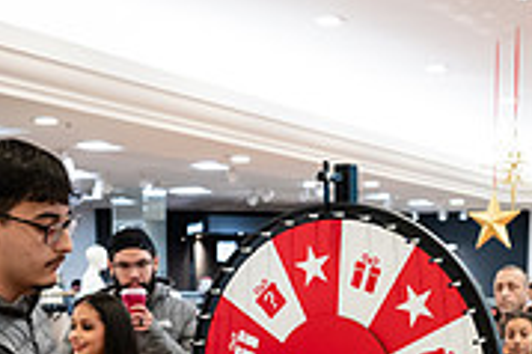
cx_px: 312
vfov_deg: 16.2
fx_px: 1166
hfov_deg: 25.7
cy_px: 477
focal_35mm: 79
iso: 1000
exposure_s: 1/160
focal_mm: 24
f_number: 3.2
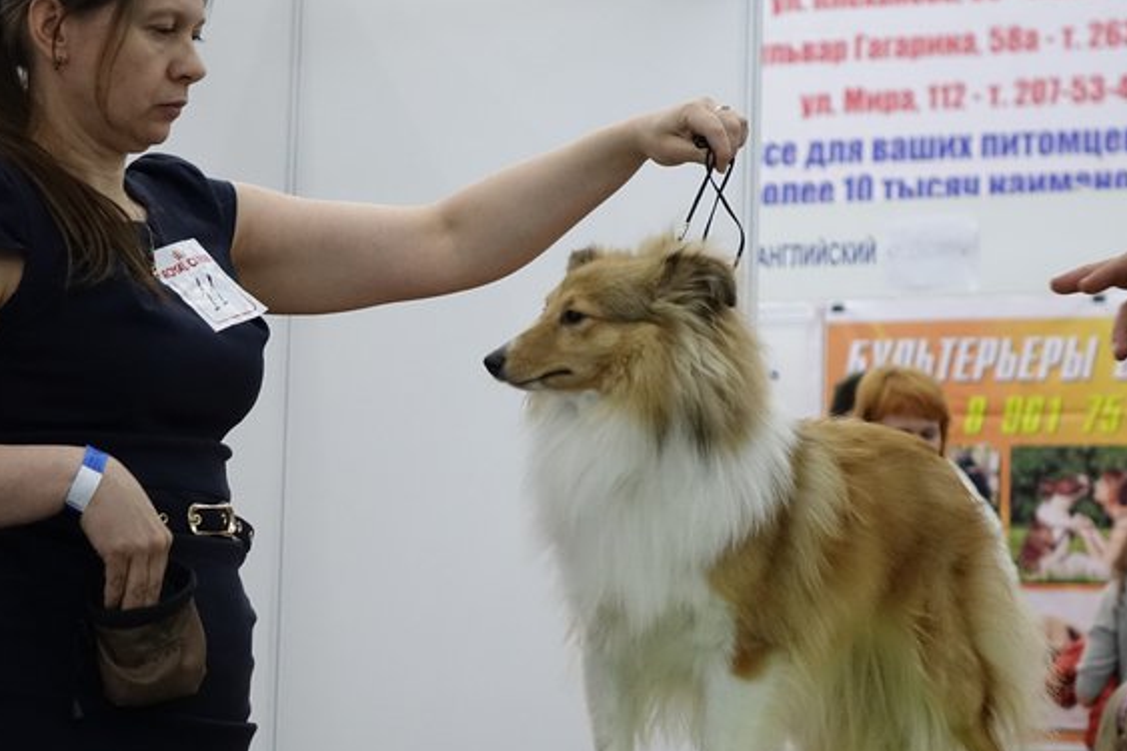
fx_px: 3599
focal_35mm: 115
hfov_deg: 17.8
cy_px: 365
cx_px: 532
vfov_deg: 11.9
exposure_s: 1/125
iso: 1600
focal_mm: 29.84
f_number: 2.8
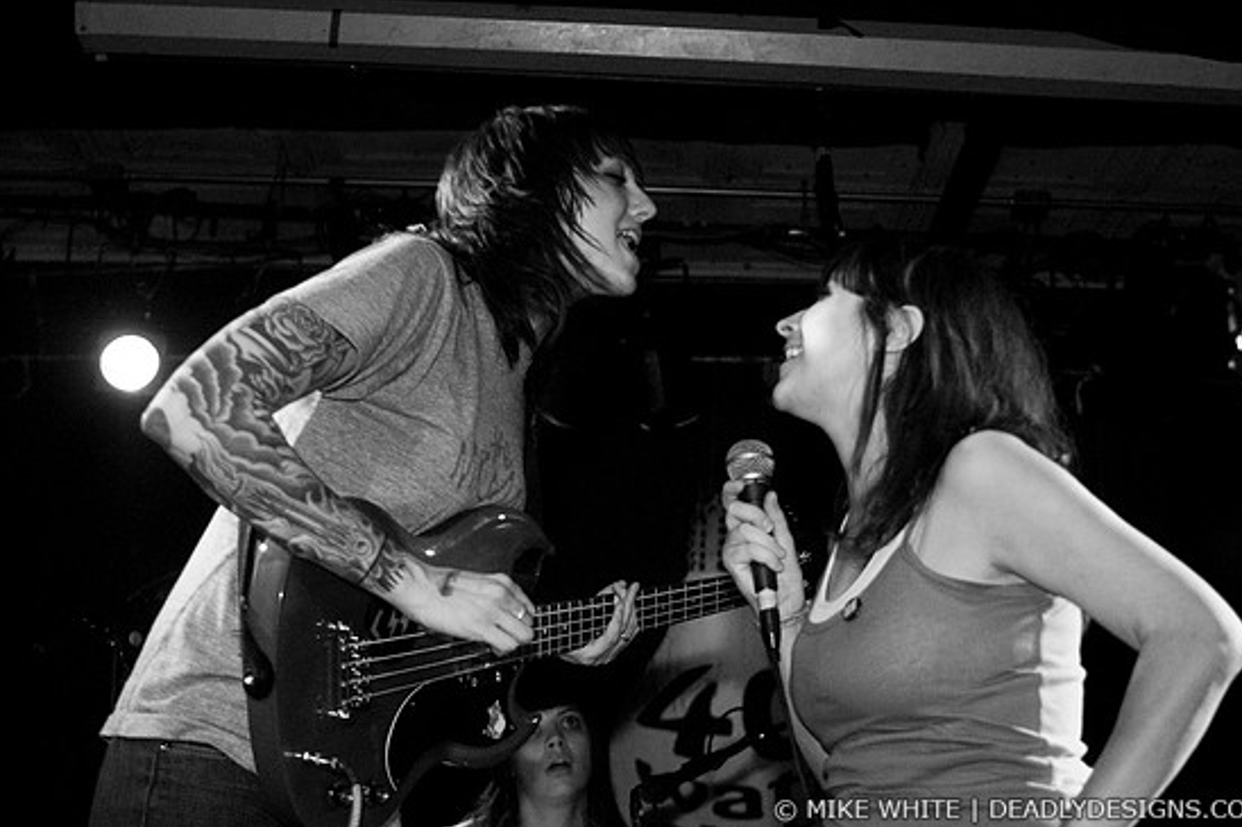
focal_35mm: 56
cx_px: 621
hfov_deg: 35.9
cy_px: 392
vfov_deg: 24.4
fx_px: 1915
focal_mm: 35
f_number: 2.8
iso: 800
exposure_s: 1/80
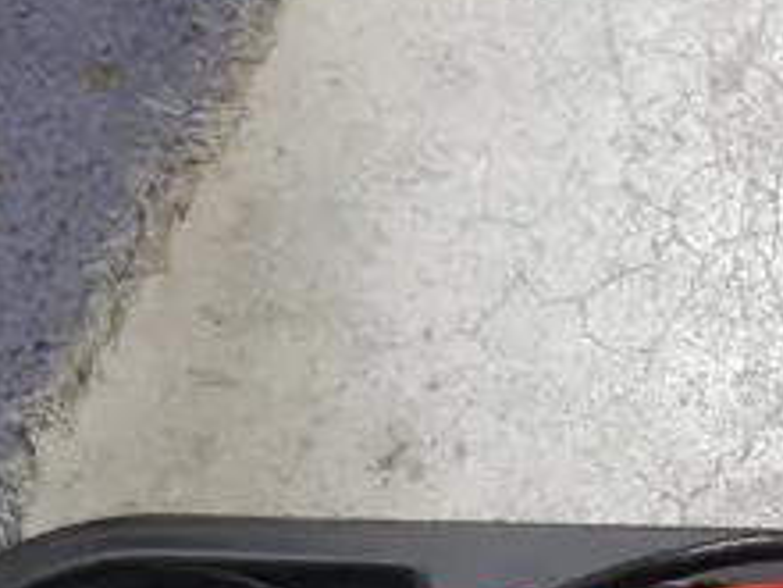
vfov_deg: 9.1
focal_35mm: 158
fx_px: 3574
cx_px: 1616
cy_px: 918
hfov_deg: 11.2
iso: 320
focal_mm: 17
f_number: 4
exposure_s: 1/60
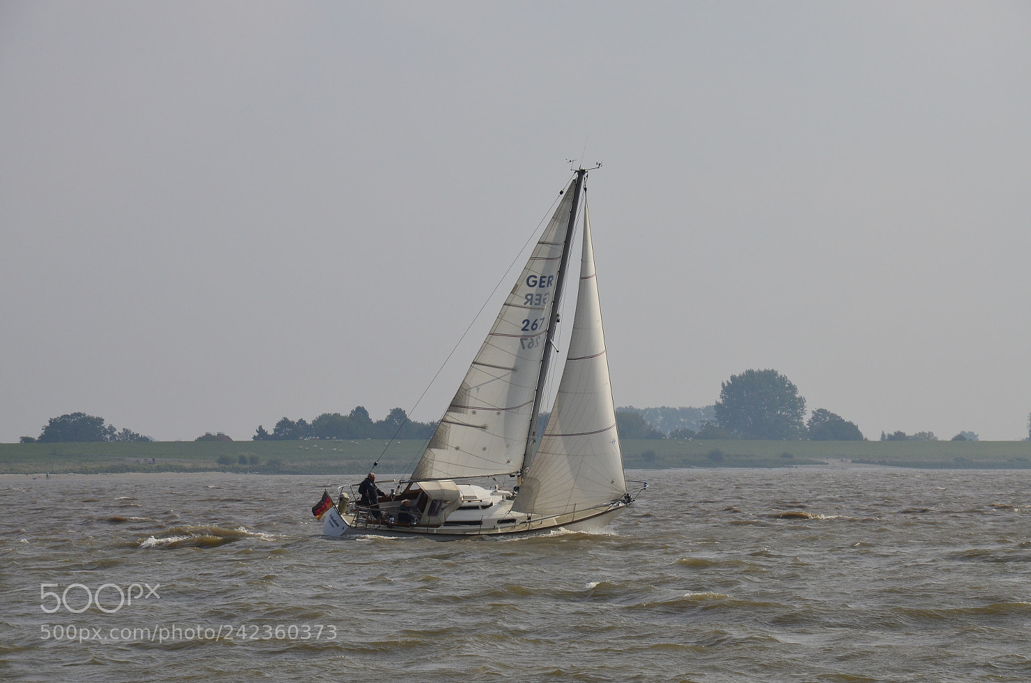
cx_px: 516
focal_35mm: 158
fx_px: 4500
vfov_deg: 8.7
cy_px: 342
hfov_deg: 13.1
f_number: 10
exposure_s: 1/1600
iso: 400
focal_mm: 105
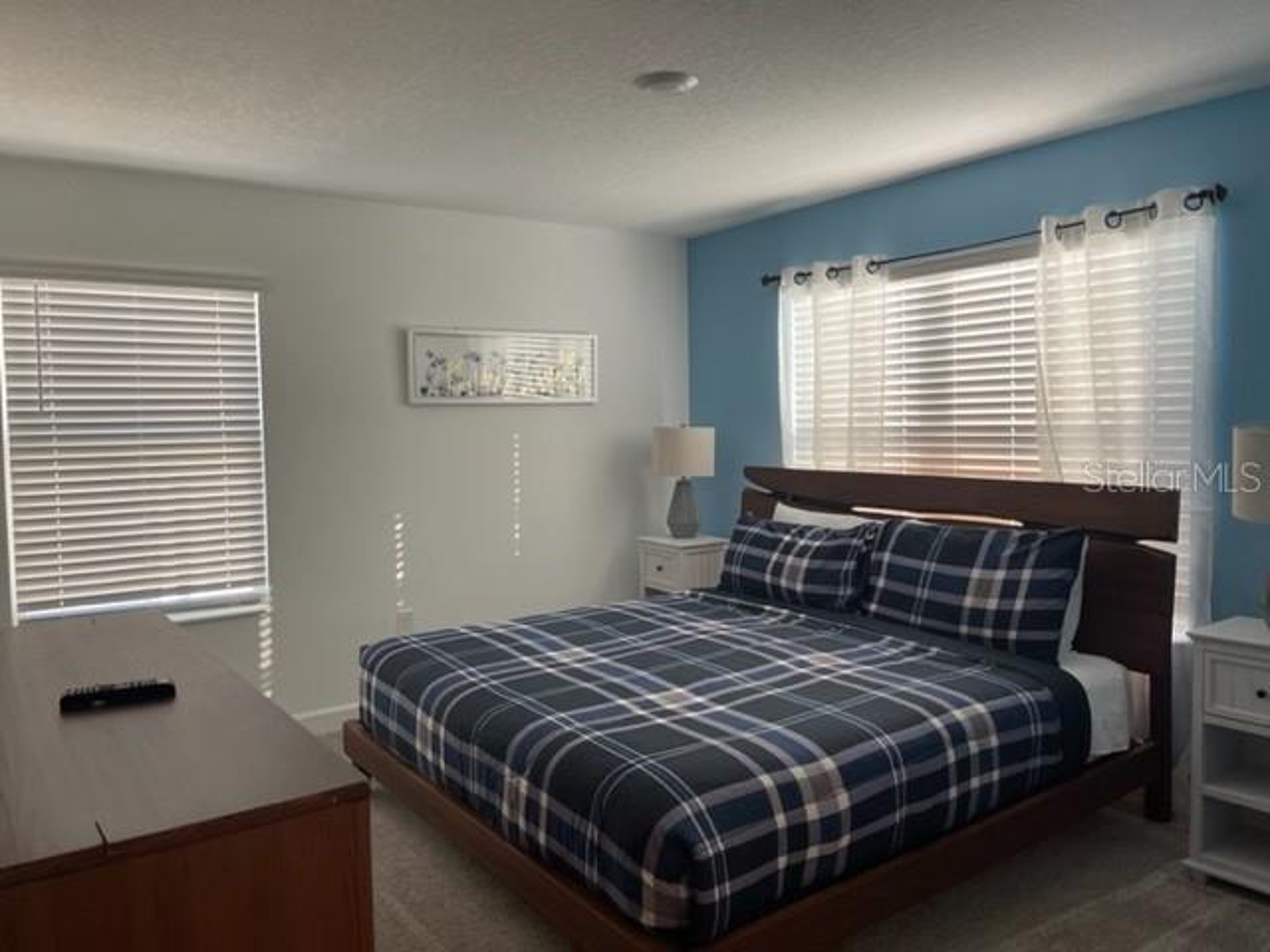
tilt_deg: -3.2
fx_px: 954
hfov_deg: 67.3
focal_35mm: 26
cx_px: 635
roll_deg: +1.7
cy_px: 476
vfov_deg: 53.1
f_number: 1.6
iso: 80
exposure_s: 1/120
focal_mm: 5.1
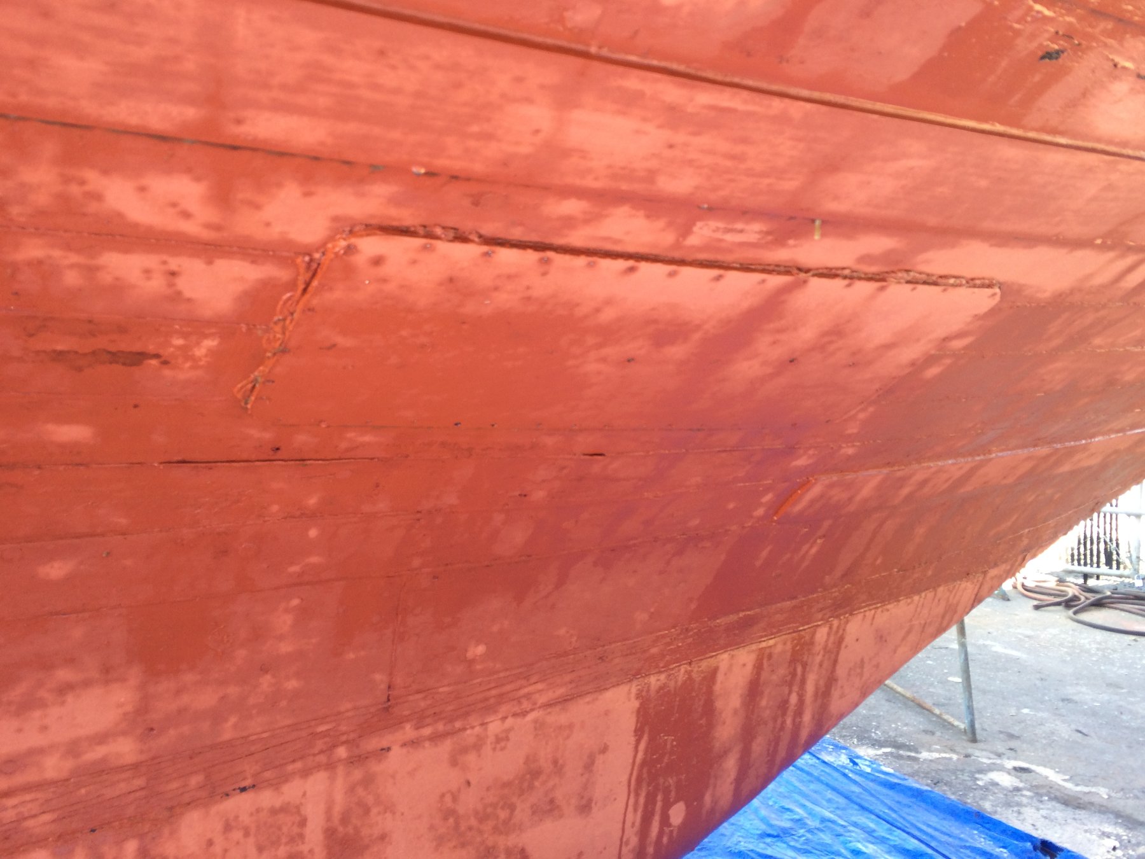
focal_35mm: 29
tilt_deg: -4.5
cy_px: 430
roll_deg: +0.2
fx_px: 959
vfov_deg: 48.2
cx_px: 572
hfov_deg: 61.7
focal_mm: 4.15
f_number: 2.2
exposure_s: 1/60
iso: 40
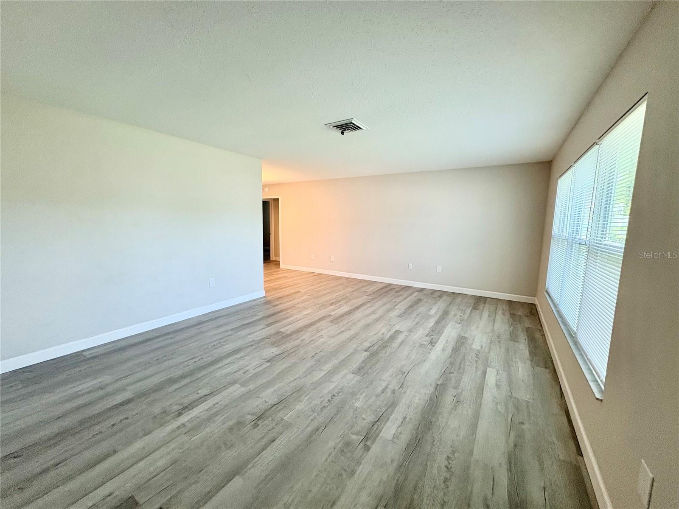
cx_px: 340
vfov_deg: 85.7
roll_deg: -0.4
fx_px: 275
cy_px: 254
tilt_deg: -5.5
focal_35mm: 14
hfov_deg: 102.1
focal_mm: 2.22
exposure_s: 1/60
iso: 320
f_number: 2.2
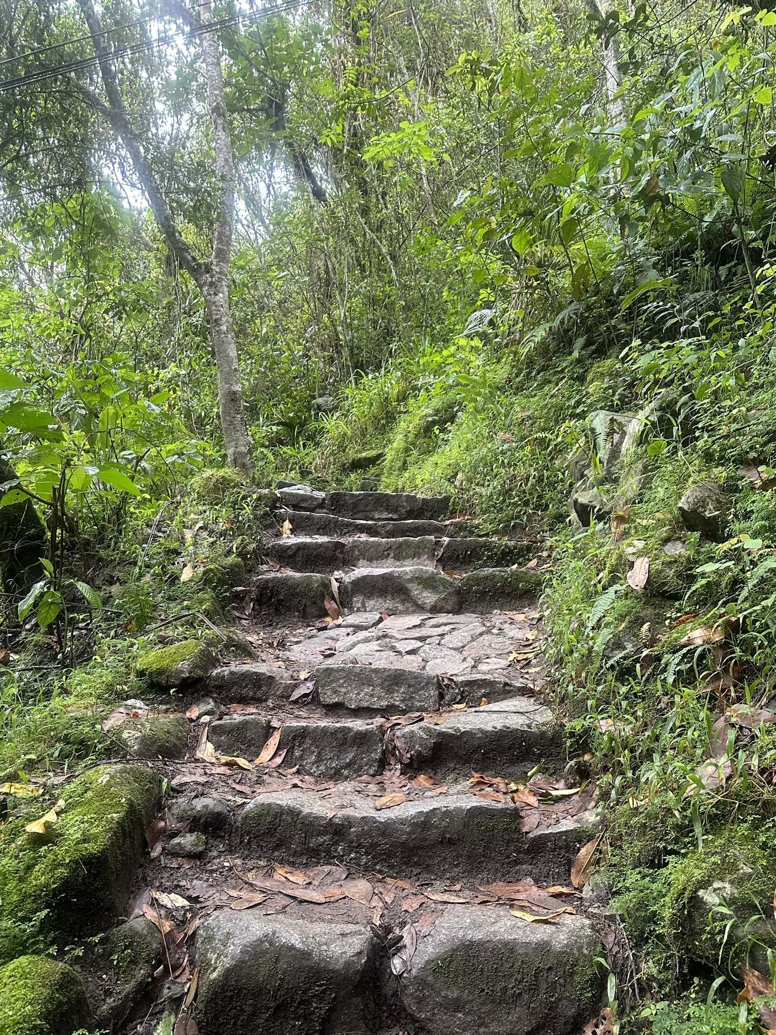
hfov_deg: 49.7
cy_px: 573
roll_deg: -3.1
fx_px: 837
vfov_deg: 63.3
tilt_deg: +6.0
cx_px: 369
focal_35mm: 28
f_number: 1.78
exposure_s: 1/60
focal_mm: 6.86
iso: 250
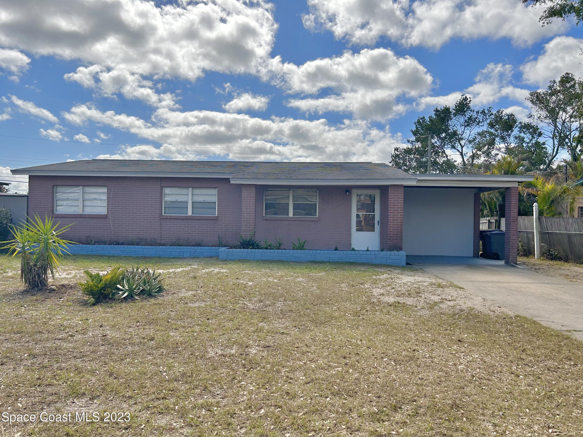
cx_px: 292
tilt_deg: +0.4
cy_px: 218
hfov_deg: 67.3
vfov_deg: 53.1
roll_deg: +0.0
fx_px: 438
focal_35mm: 26
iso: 50
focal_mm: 5.7
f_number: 1.5
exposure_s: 1/9434
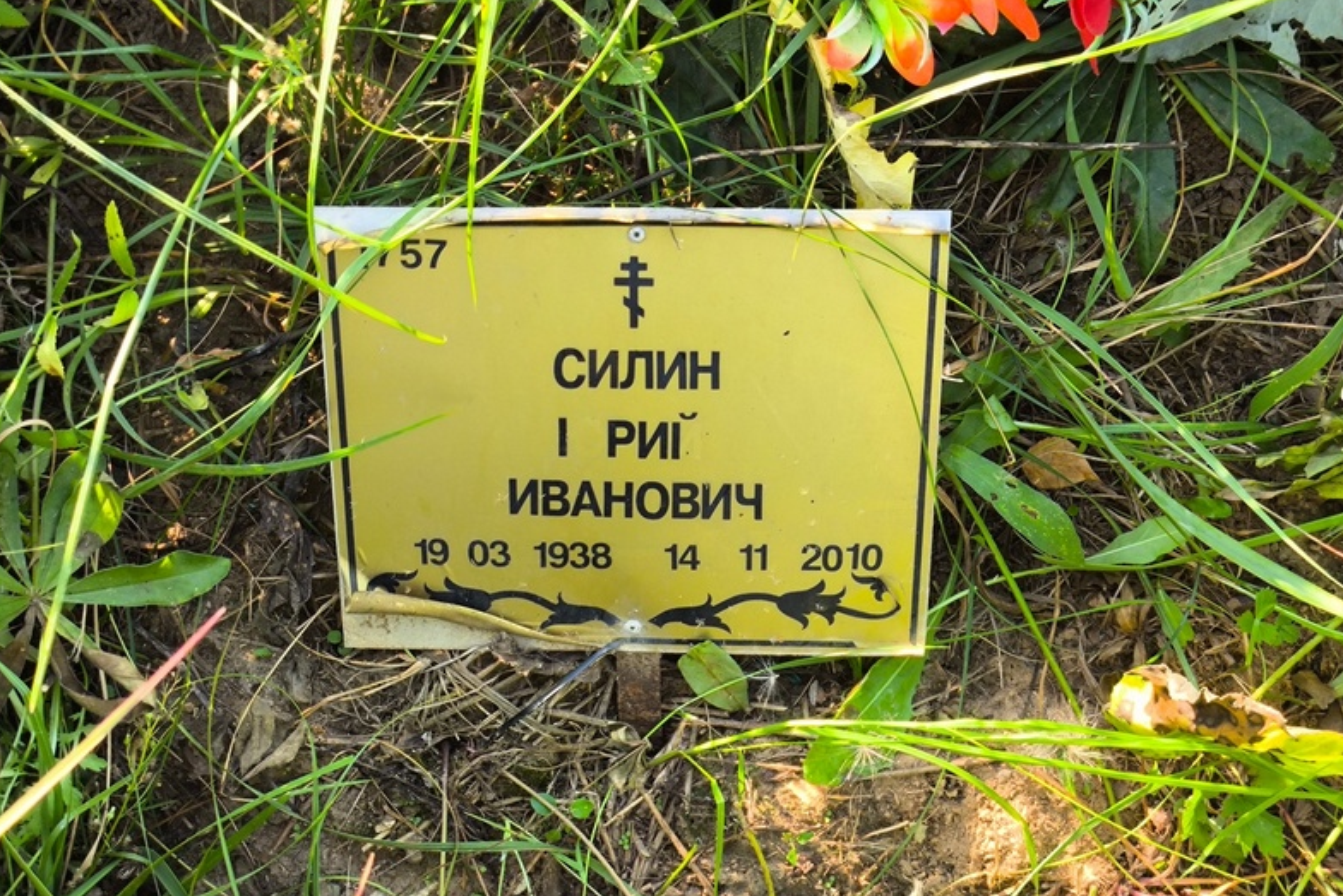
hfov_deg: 37.5
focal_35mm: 53
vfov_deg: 25.5
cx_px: 672
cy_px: 478
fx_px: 1977
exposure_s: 1/124
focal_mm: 4.71
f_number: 1.7
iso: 50
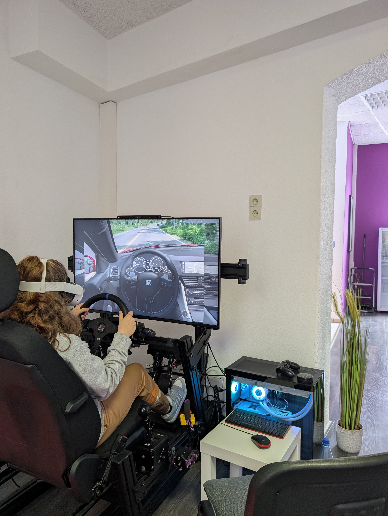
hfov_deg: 56.9
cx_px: 194
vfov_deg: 71.5
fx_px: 358
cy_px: 258
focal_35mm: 24
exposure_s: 1/104
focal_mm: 6.9
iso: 635
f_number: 1.68
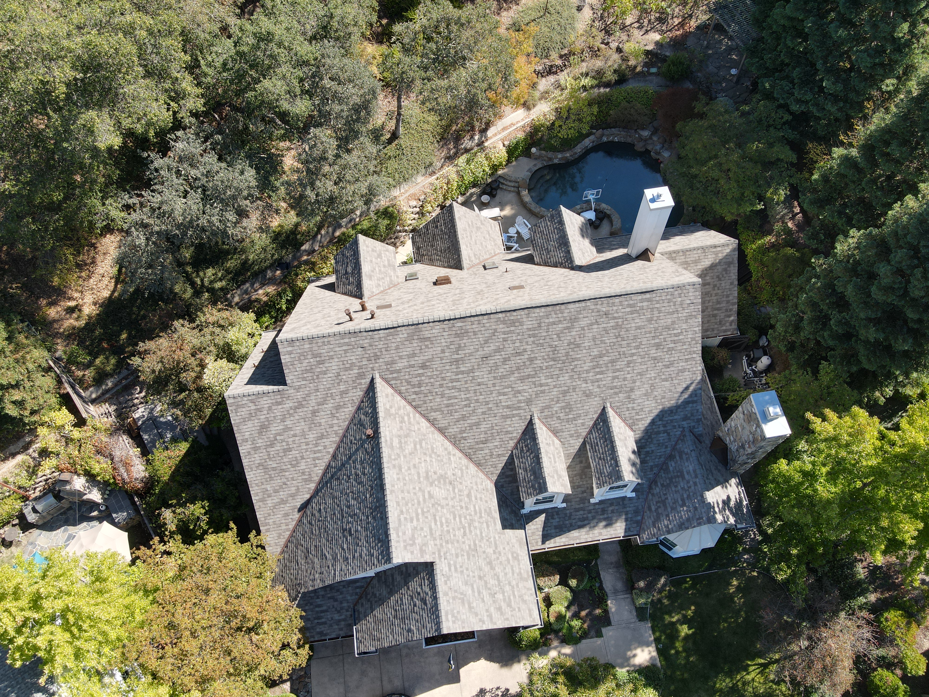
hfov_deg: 71.6
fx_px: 644
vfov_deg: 56.8
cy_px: 348
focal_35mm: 24
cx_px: 464
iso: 100
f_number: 2.8
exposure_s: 1/180
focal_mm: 4.5
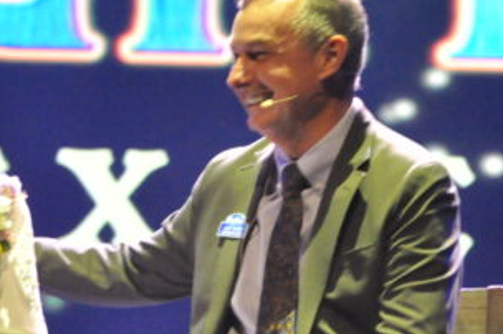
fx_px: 7397
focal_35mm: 530
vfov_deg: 2.6
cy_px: 124
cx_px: 74
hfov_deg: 3.9
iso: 3200
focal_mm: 140
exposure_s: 1/125
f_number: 4.8
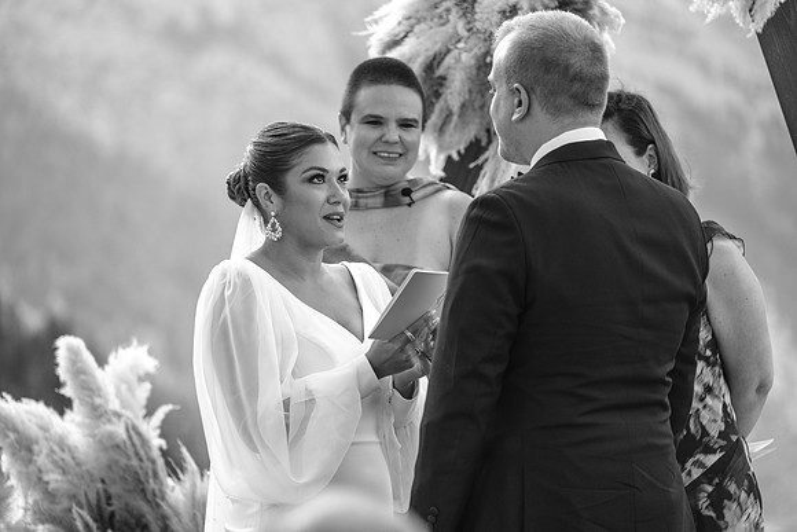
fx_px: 4296
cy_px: 266
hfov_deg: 10.6
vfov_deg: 7.1
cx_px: 398
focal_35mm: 194
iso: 400
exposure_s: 1/950
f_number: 2.8
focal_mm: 129.2
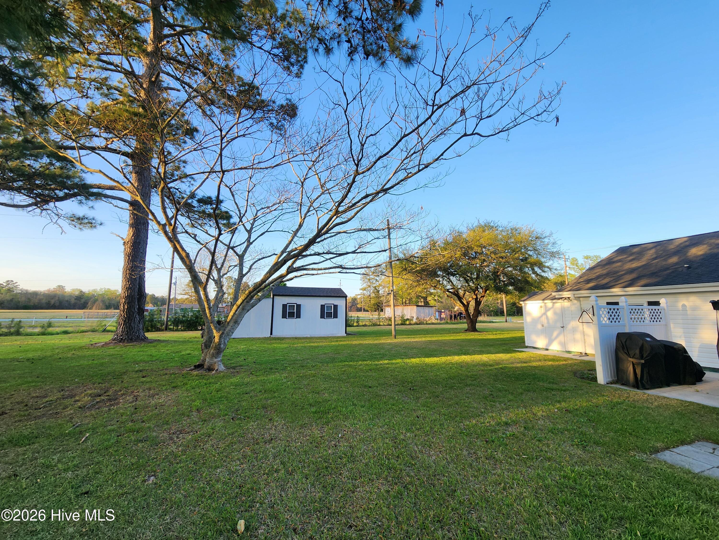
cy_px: 270
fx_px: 270
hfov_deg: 106.2
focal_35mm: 13
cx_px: 360
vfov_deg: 89.9
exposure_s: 1/352
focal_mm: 2.2
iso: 50
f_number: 2.2
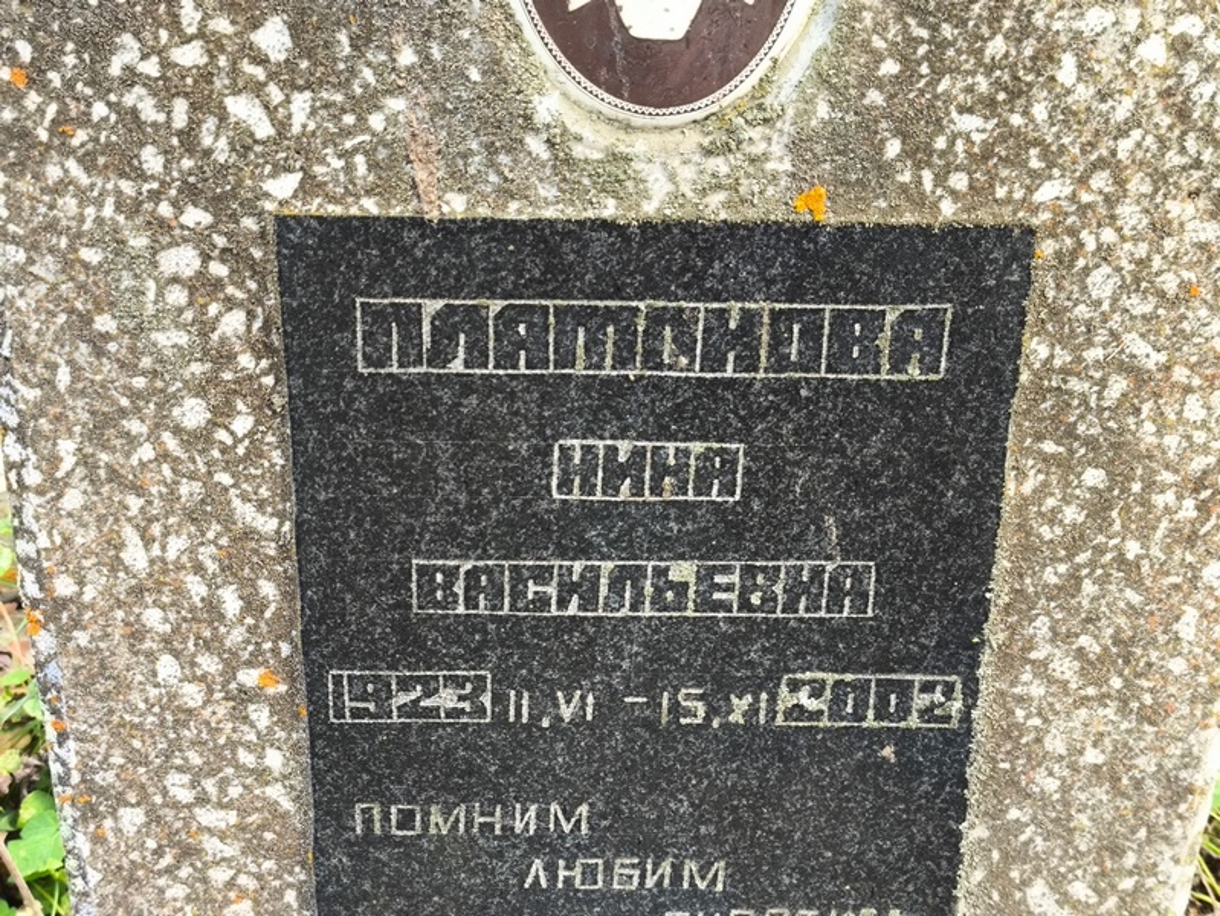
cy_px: 458
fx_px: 1763
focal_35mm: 50
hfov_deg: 38.2
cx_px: 610
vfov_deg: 29.1
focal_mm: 4.71
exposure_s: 1/120
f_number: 1.7
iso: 64
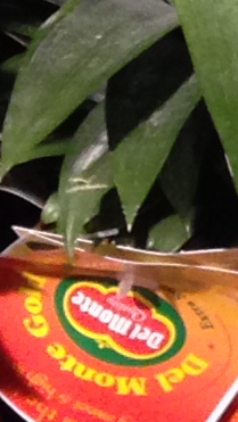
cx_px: 881
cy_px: -357
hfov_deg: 3.7
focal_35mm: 316
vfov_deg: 6.7
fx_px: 3541
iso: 160
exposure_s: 1/20
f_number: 2.4
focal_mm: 4.12
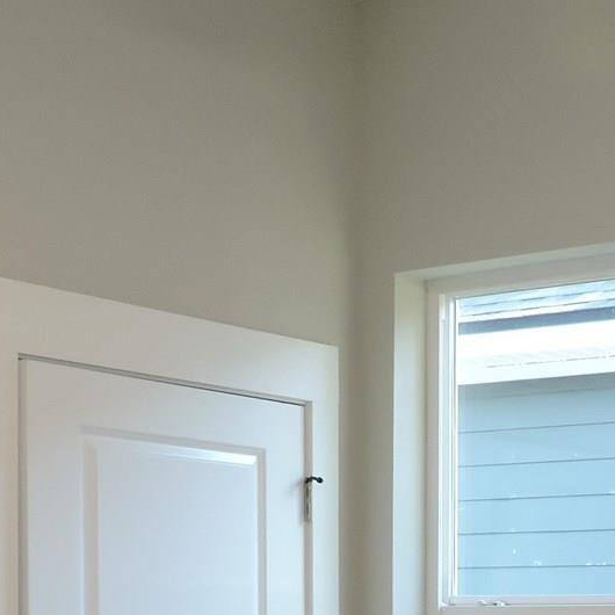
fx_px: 1648
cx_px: 679
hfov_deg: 20.2
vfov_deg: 20.2
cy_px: 667
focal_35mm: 82
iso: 280
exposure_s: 1/40
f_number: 3
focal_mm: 4.3
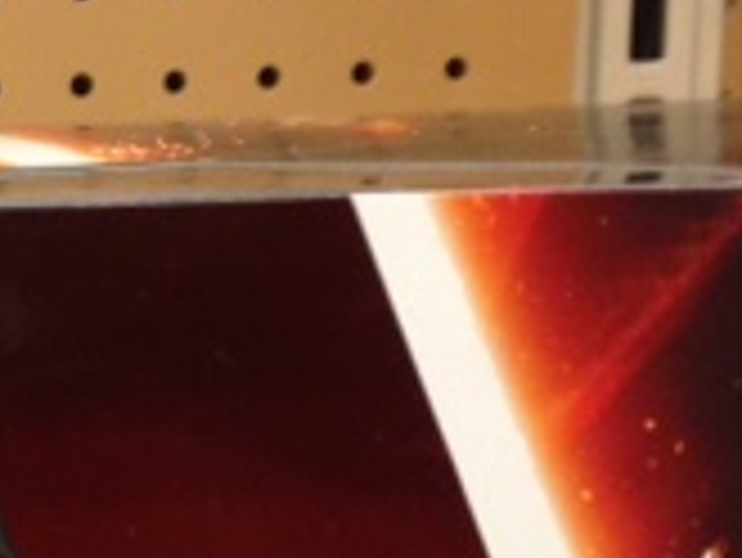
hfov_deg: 14.7
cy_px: 585
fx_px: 2746
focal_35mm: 128
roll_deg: +1.6
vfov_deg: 11.5
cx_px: -225
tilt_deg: -14.9
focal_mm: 4.12
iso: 125
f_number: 2.4
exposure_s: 1/20
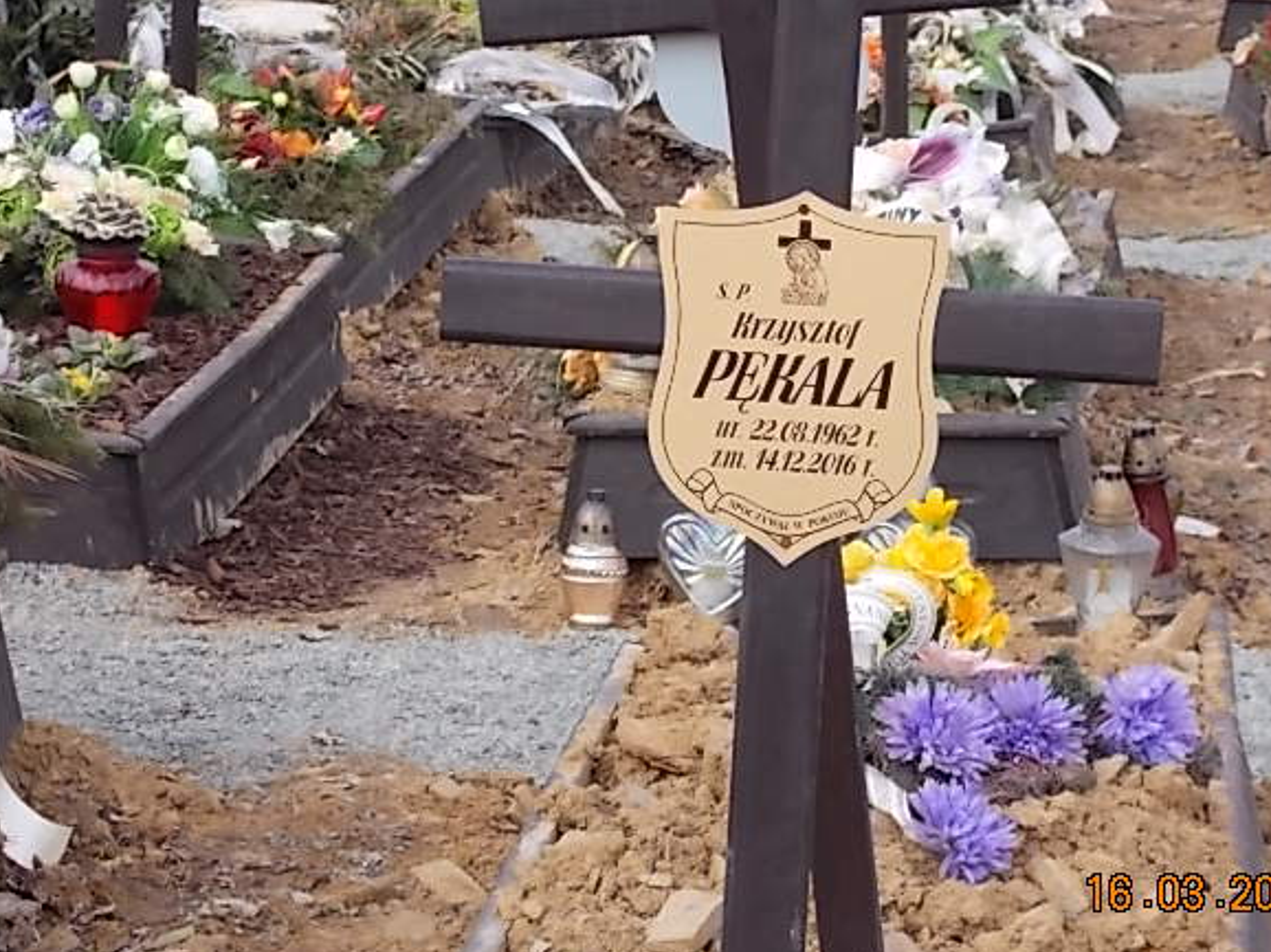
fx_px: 5285
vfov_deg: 10.3
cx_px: 693
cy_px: 490
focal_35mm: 144
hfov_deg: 13.7
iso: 80
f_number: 6.5
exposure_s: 1/125
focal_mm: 23
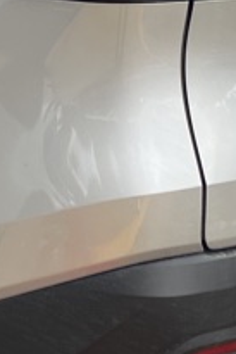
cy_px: 38
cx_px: 7
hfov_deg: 8.9
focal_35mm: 154
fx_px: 1512
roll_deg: -0.4
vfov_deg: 13.2
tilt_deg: -15.0
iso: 50
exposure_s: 1/649
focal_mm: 5.1
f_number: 1.6
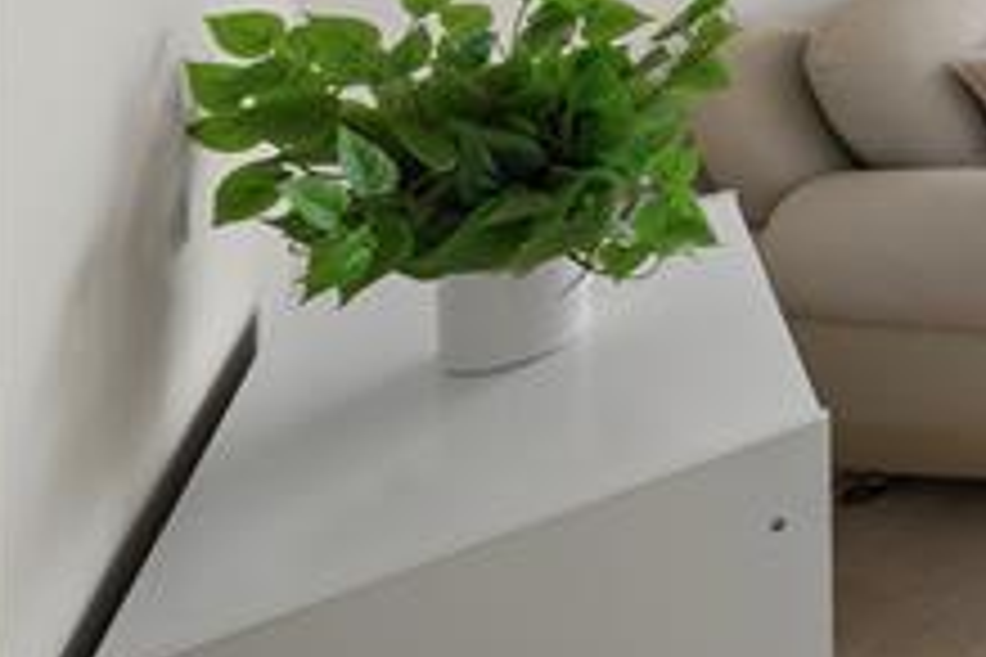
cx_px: 1427
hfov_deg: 31.4
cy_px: -272
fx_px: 959
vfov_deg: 28.3
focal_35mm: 35
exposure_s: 1/2
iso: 100
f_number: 9
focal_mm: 12
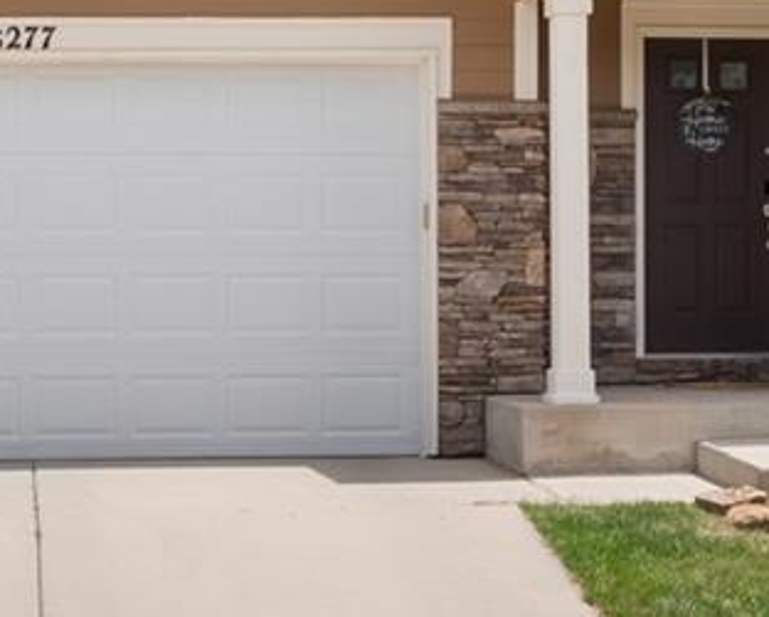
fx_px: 2437
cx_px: 361
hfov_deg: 17.9
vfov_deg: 14.4
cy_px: 313
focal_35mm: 107
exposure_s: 1/100
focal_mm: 22
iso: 400
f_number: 16
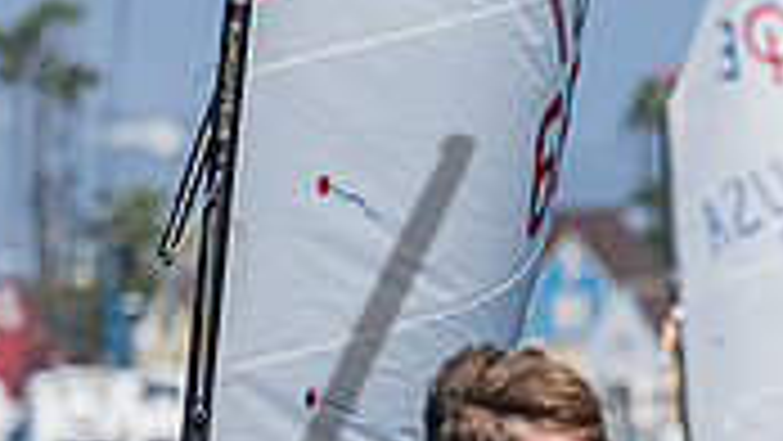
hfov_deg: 1.8
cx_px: 549
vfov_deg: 1.0
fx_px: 24278
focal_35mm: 1169
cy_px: 644
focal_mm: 310
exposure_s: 1/1000
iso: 320
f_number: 8
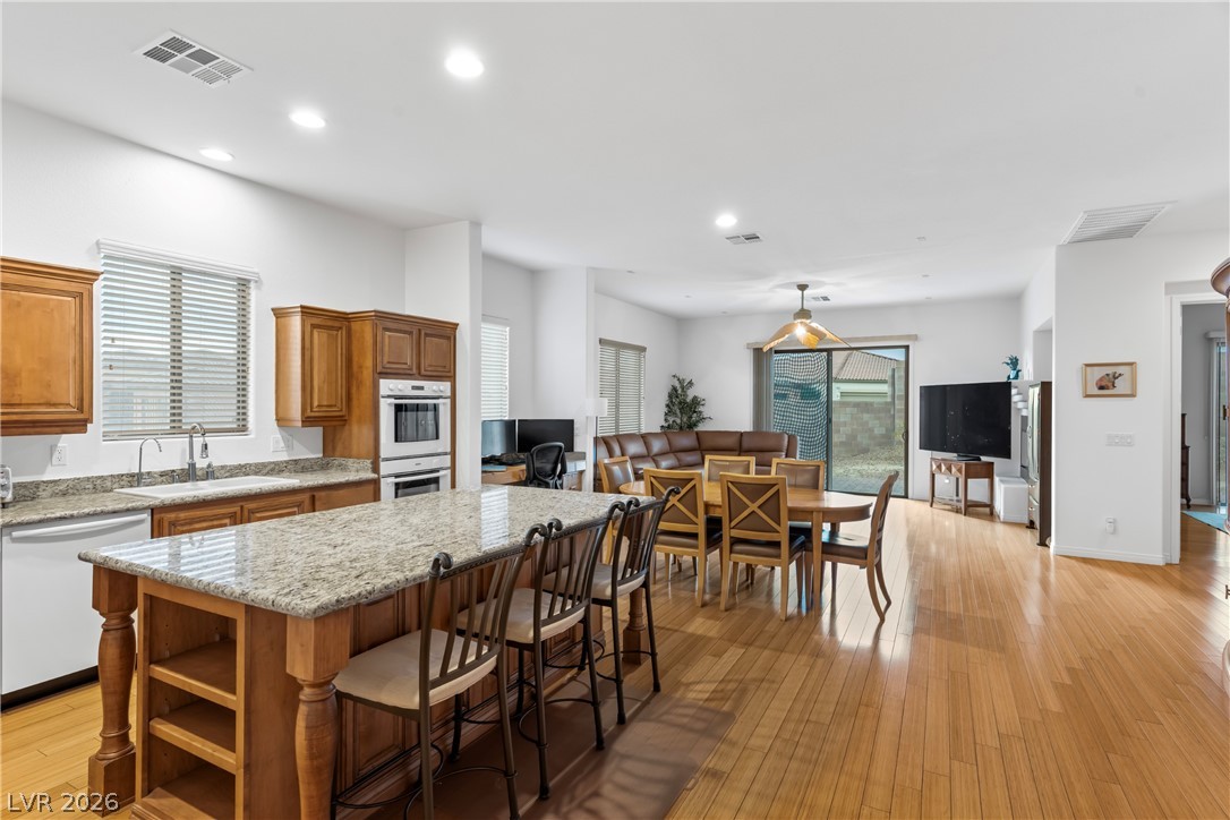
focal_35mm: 18
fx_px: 615
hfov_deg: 90.0
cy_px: 410
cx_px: 615
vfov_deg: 67.4
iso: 400
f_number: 8
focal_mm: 18
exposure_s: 2.5
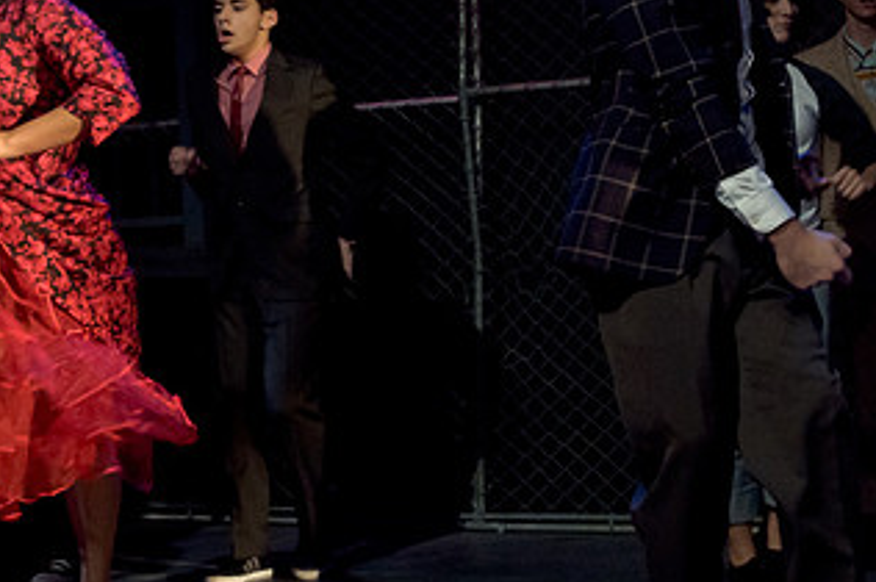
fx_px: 1872
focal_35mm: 77
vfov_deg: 17.7
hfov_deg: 26.3
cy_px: 215
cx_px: 371
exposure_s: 1/100
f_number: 2.8
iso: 3200
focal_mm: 28
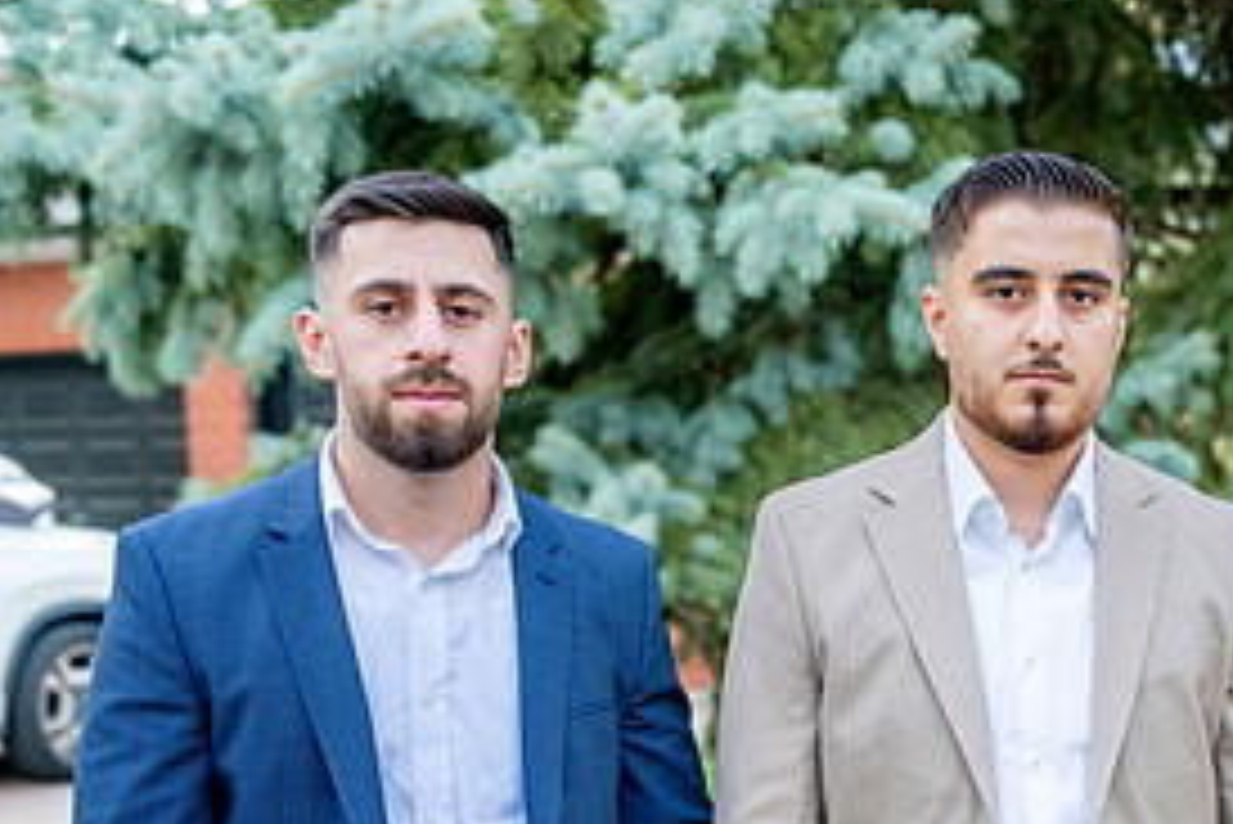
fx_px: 1885
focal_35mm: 55
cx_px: 1156
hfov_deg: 33.9
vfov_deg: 23.8
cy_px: 772
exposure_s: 1/400
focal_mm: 26
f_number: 5
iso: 320
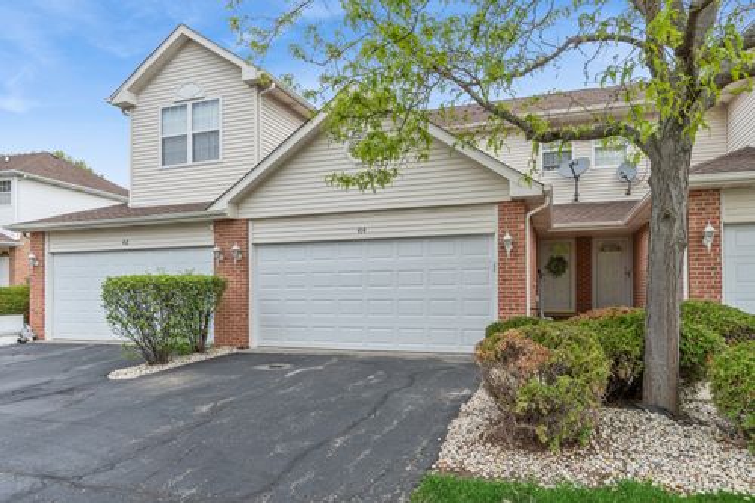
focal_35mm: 22
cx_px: 378
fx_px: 472
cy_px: 252
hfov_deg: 77.3
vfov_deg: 56.1
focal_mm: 15
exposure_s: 1/500
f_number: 8
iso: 250
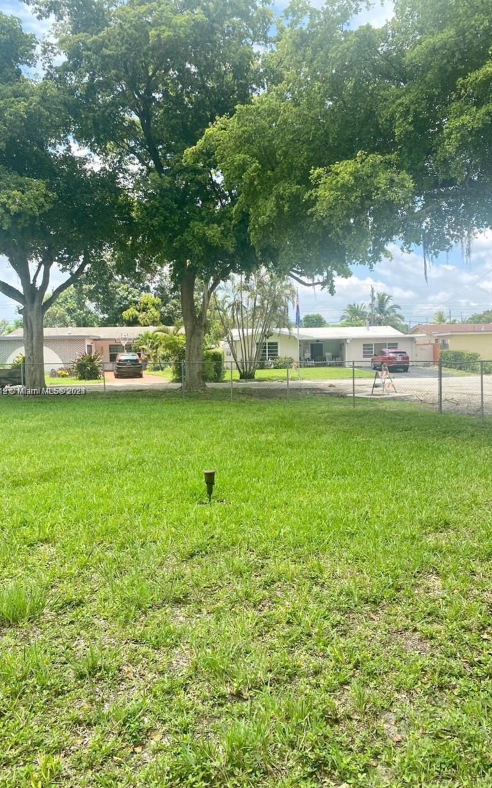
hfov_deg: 44.5
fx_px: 601
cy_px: 392
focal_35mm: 28
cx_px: 263
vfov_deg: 66.5
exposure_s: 1/1232
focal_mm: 4.25
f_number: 1.8
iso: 32
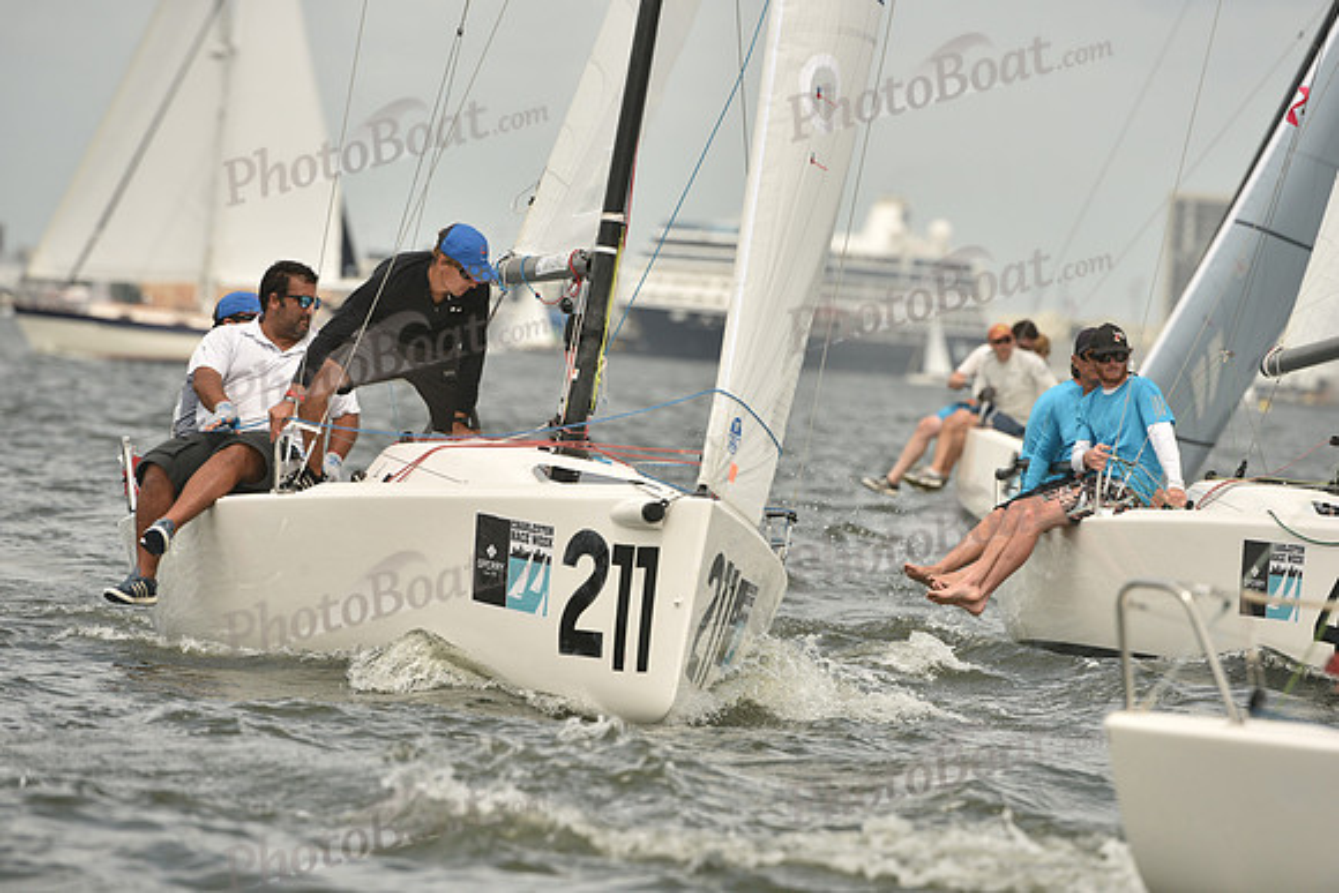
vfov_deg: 3.4
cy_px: 446
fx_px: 14881
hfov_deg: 5.2
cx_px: 670
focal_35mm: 400
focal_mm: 400
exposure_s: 1/1250
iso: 320
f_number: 7.1
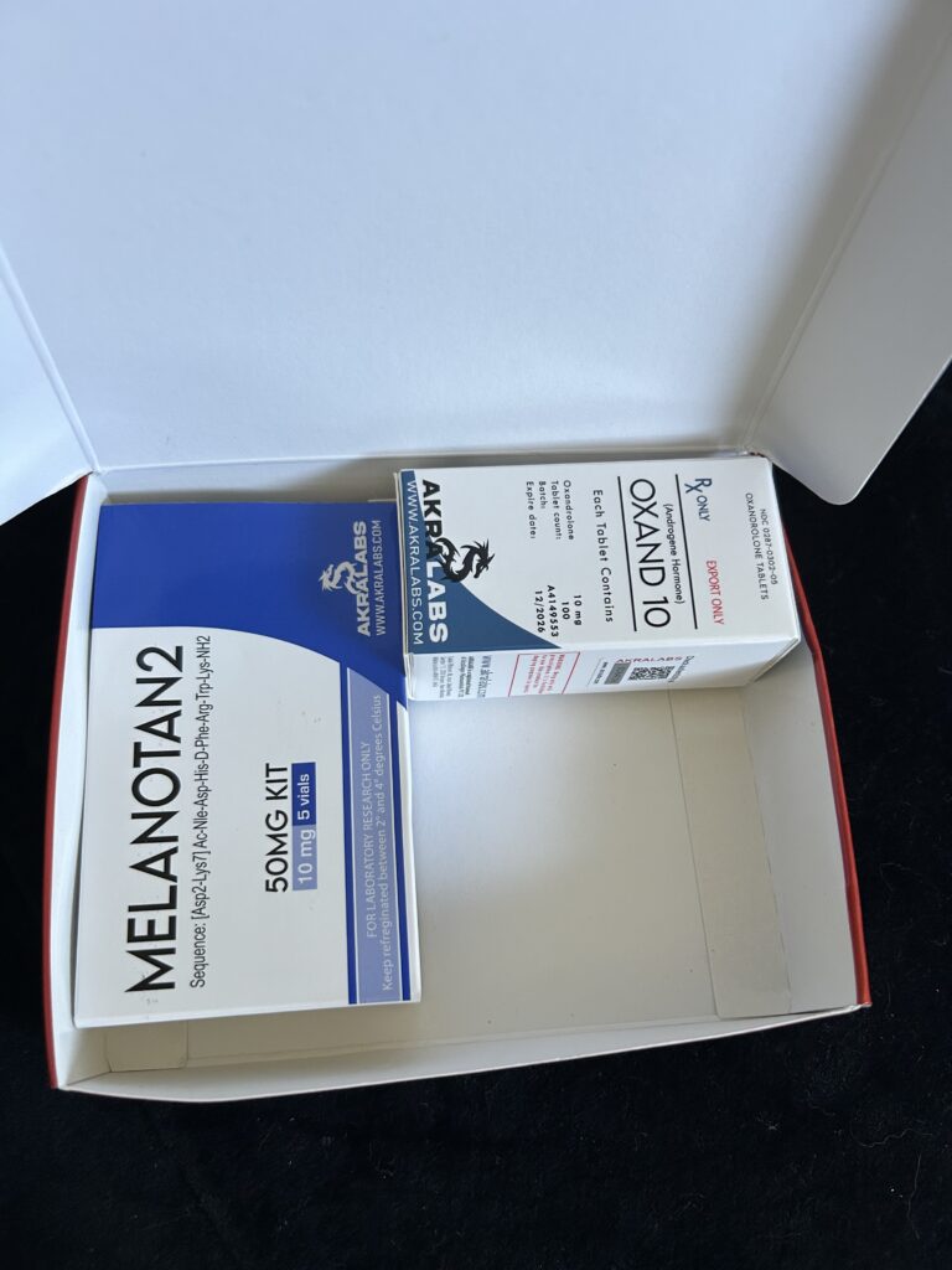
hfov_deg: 53.1
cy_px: 635
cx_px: 476
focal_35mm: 26
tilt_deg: -69.7
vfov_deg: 67.3
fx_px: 953
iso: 125
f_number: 1.5
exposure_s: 1/72
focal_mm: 5.7
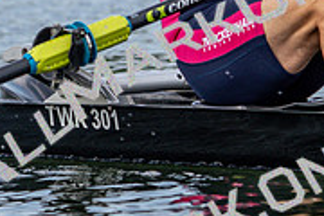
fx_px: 5787
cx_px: 311
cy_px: -66
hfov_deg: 3.2
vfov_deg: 2.1
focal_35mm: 643
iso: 400
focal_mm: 200
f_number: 5.6
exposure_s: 1/1600
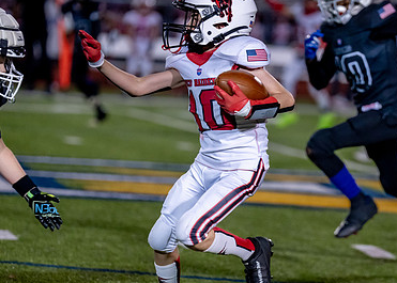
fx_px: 3856
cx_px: 264
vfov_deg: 4.2
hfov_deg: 5.9
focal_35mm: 342
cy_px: 167
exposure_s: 1/1000
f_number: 2.8
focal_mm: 173
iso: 1600
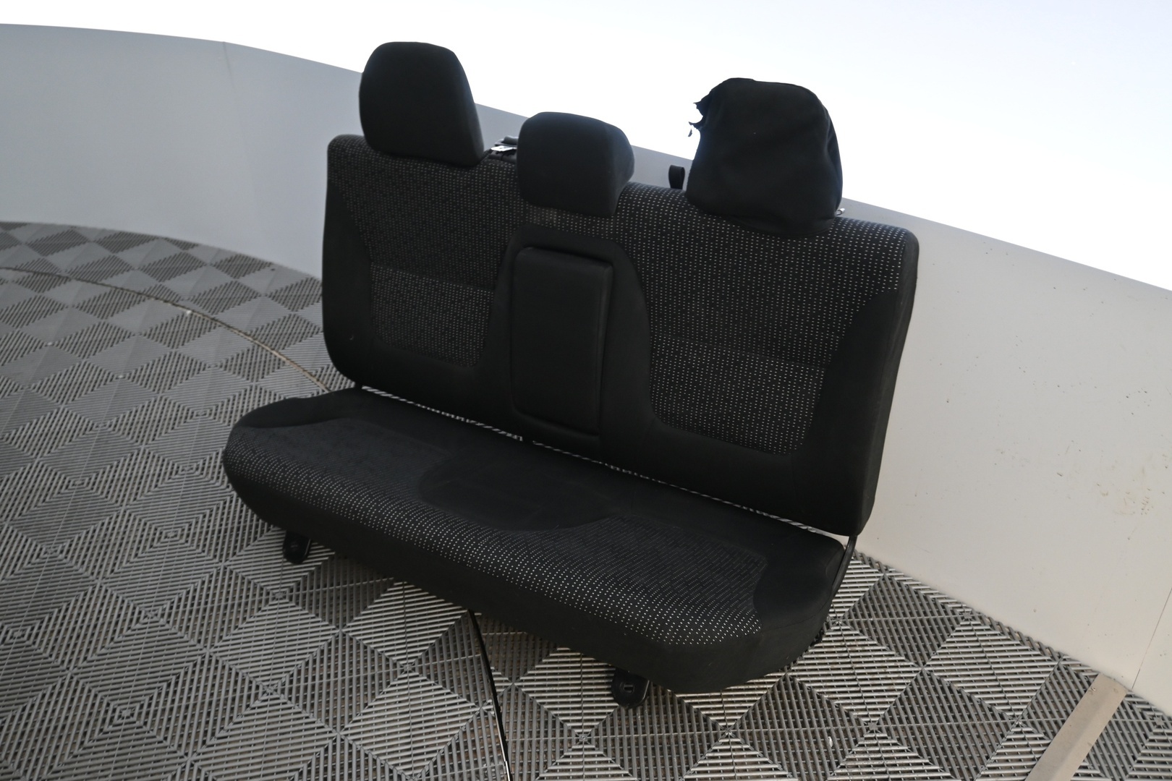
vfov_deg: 43.6
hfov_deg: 61.9
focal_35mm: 30
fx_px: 977
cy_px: 390
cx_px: 586
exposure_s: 1/30
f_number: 3.8
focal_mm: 20
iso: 640
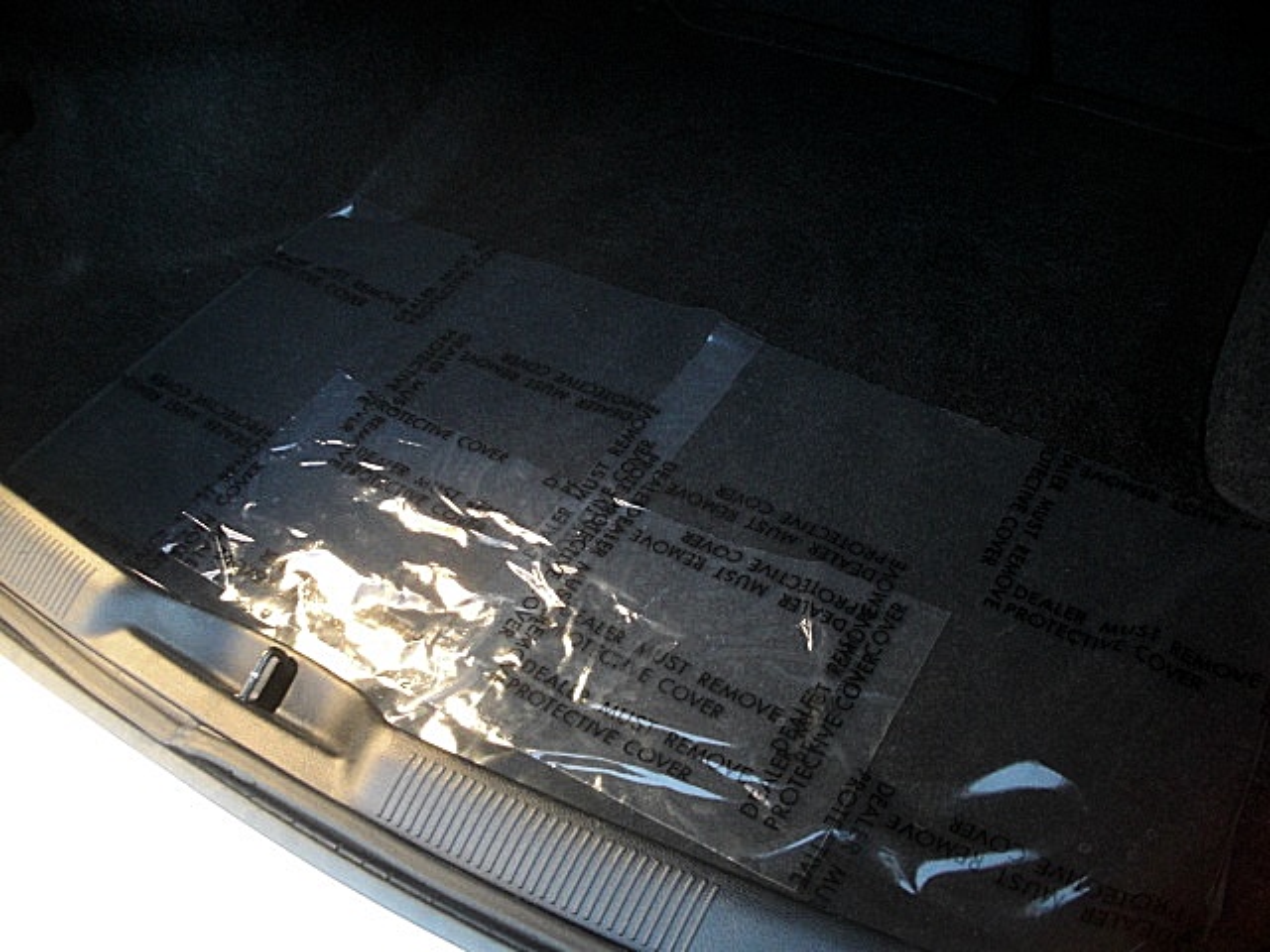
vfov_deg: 39.7
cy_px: 476
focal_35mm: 36
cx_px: 635
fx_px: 1321
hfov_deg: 51.4
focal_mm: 6.3
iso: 400
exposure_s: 1/80
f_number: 2.8
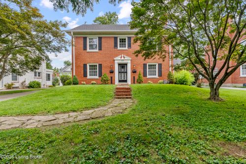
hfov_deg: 96.7
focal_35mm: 16
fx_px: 109
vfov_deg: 73.8
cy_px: 82
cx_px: 123
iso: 2500
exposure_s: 1/160
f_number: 13
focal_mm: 16
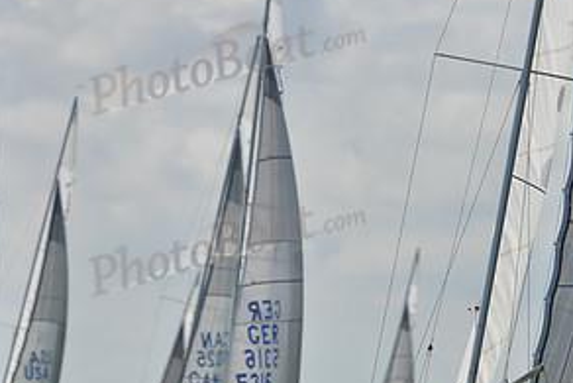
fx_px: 10749
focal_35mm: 675
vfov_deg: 2.0
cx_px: 469
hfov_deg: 3.1
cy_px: 319
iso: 200
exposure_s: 1/1250
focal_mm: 340
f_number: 6.3
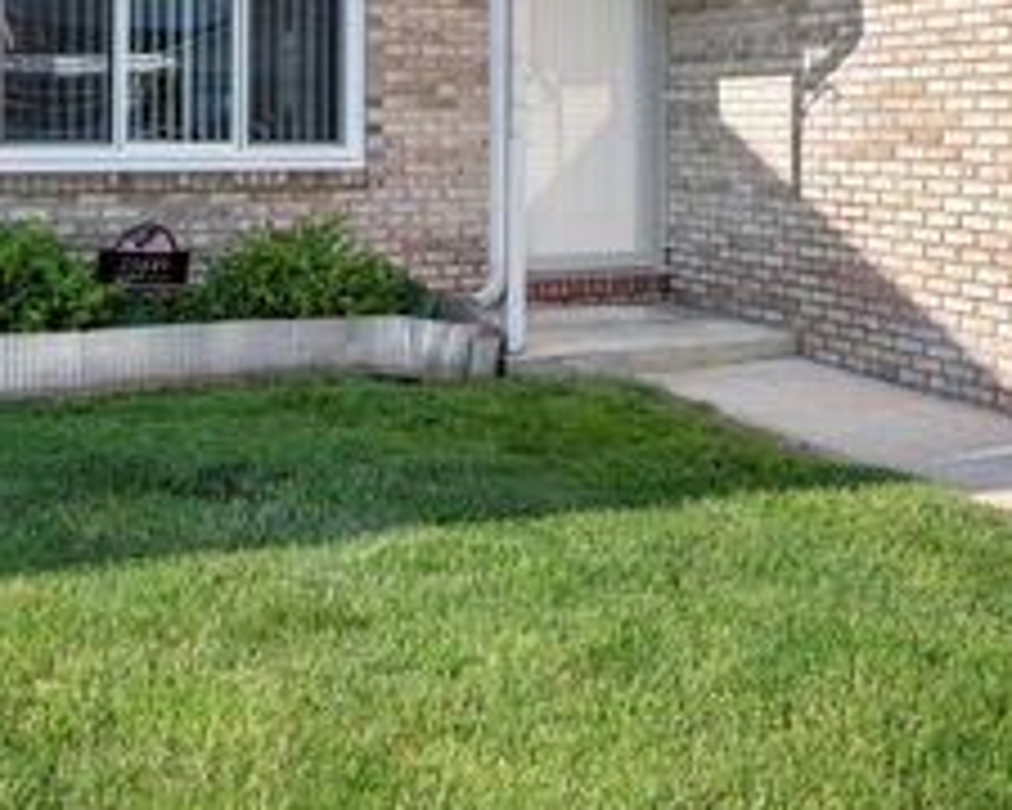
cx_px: 535
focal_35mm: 50
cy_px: 97
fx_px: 1498
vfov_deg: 29.2
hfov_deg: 37.3
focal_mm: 24
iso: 500
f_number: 8
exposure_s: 1/250
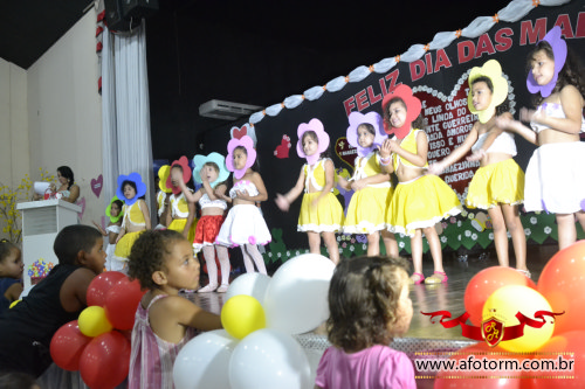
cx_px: 292
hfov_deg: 57.2
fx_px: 536
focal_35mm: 33
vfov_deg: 39.9
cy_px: 194
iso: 3200
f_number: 4.5
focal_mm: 22
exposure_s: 1/25
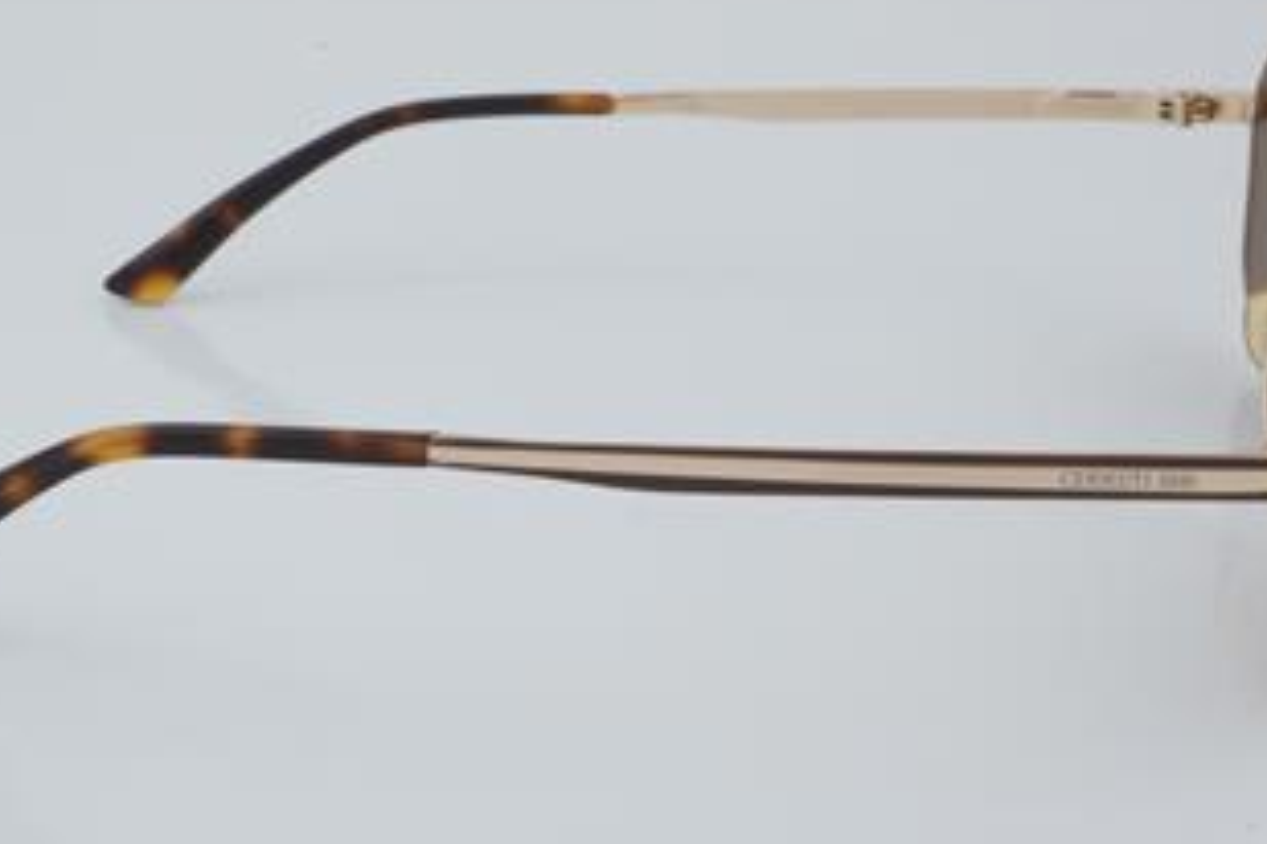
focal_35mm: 97
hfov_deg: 21.0
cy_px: 352
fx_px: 3414
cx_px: 623
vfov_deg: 14.1
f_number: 32
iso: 100
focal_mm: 50
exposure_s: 1/3
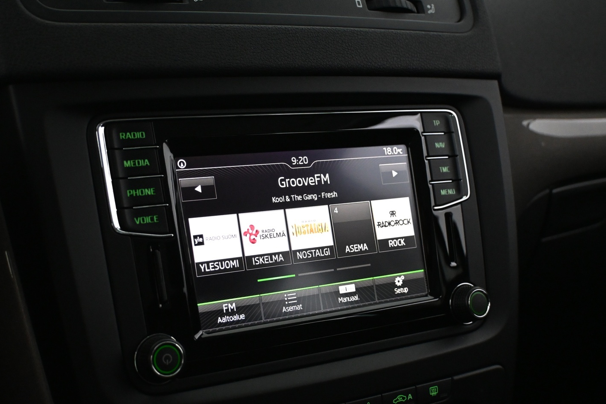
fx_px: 796
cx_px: 277
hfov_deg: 41.6
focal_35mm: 47
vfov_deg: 28.5
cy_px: 224
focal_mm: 27.5
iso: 3200
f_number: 4.5
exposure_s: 1/80
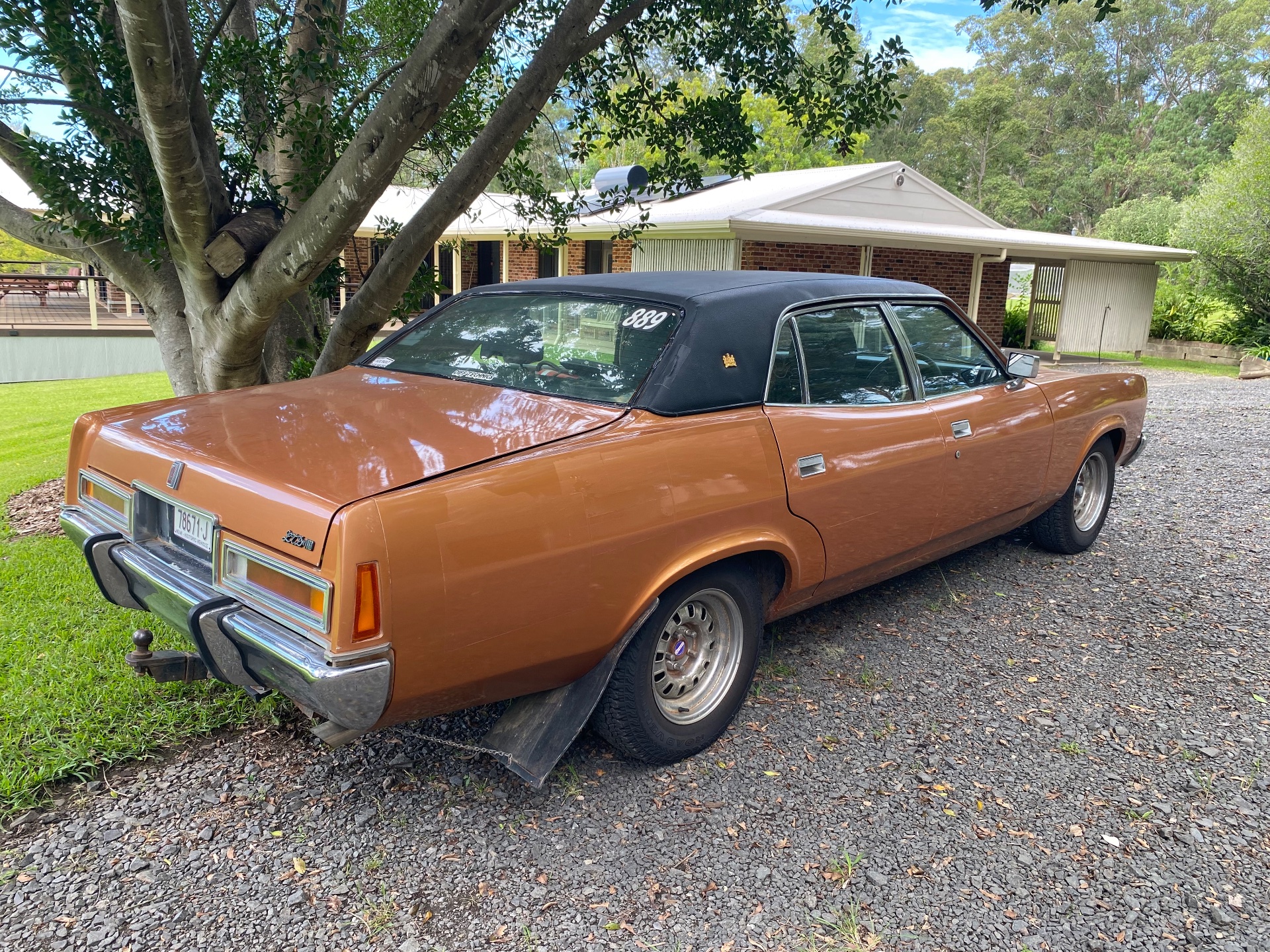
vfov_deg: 53.1
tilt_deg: -11.6
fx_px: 954
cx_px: 635
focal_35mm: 26
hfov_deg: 67.3
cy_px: 476
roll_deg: -2.9
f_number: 1.8
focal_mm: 4.25
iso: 32
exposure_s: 1/206
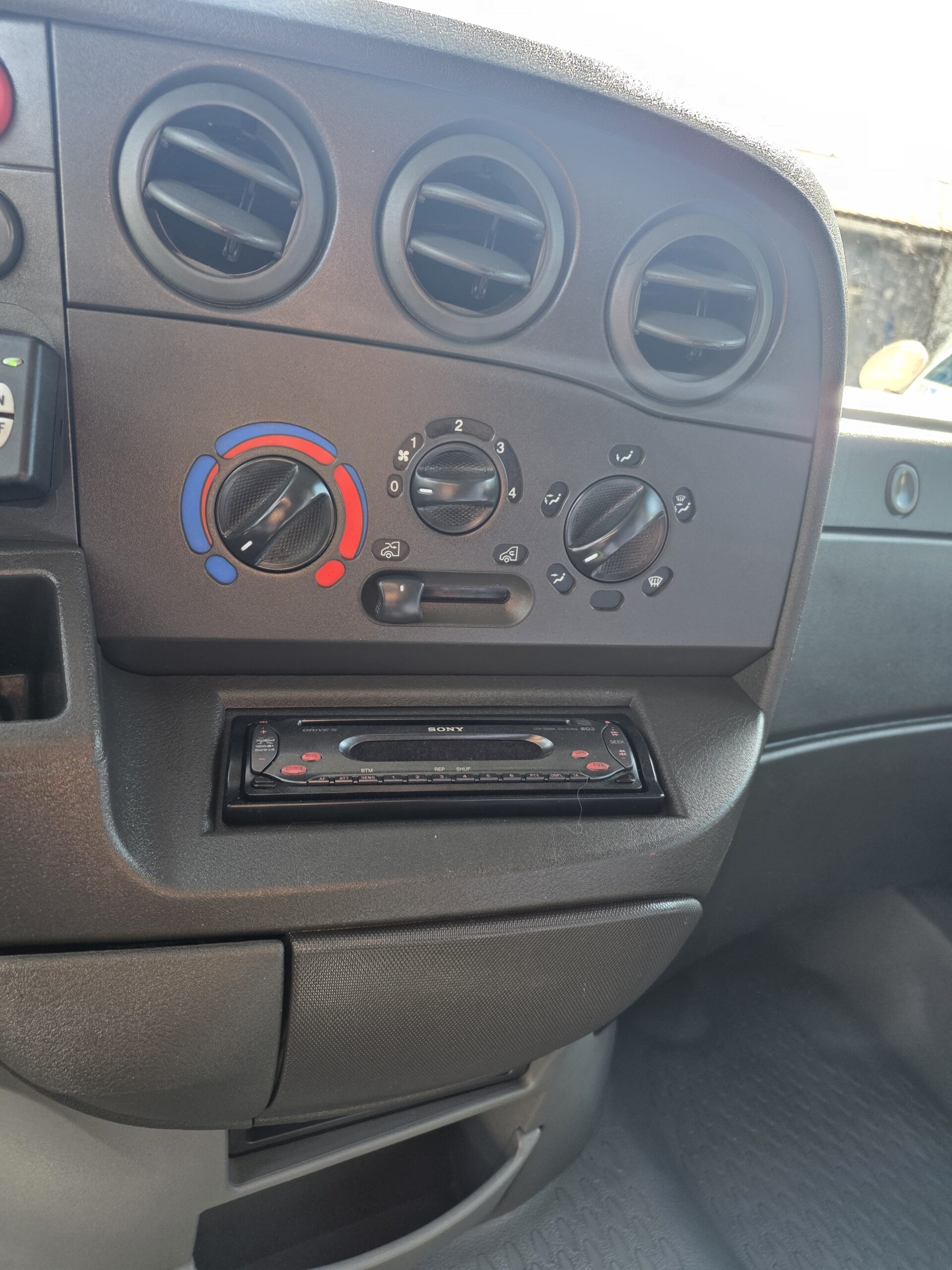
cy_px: 635
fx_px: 843
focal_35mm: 23
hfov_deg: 58.9
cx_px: 476
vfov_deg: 73.9
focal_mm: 6.25
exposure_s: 1/180
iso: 100
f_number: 1.7
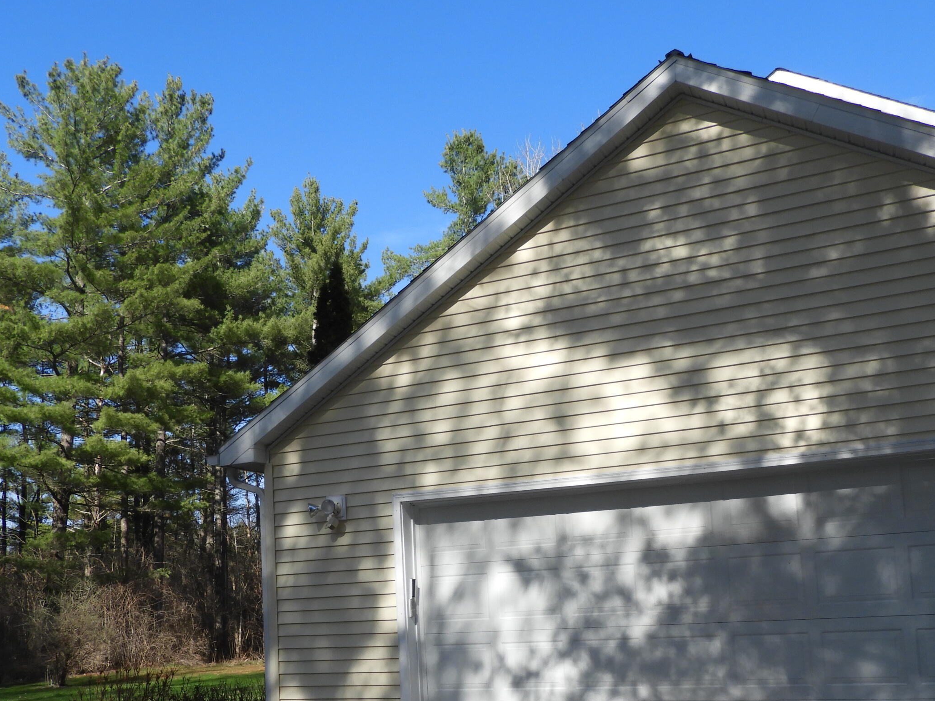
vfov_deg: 39.8
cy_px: 504
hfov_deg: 52.5
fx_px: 945
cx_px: 513
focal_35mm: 35
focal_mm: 4.3
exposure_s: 1/800
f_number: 3.3
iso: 100
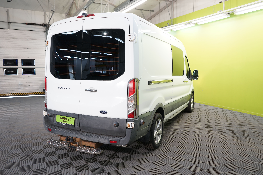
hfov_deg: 63.7
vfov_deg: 45.0
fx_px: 212
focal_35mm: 29
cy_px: 88
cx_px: 132
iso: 320
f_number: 4.5
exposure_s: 1/25
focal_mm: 29
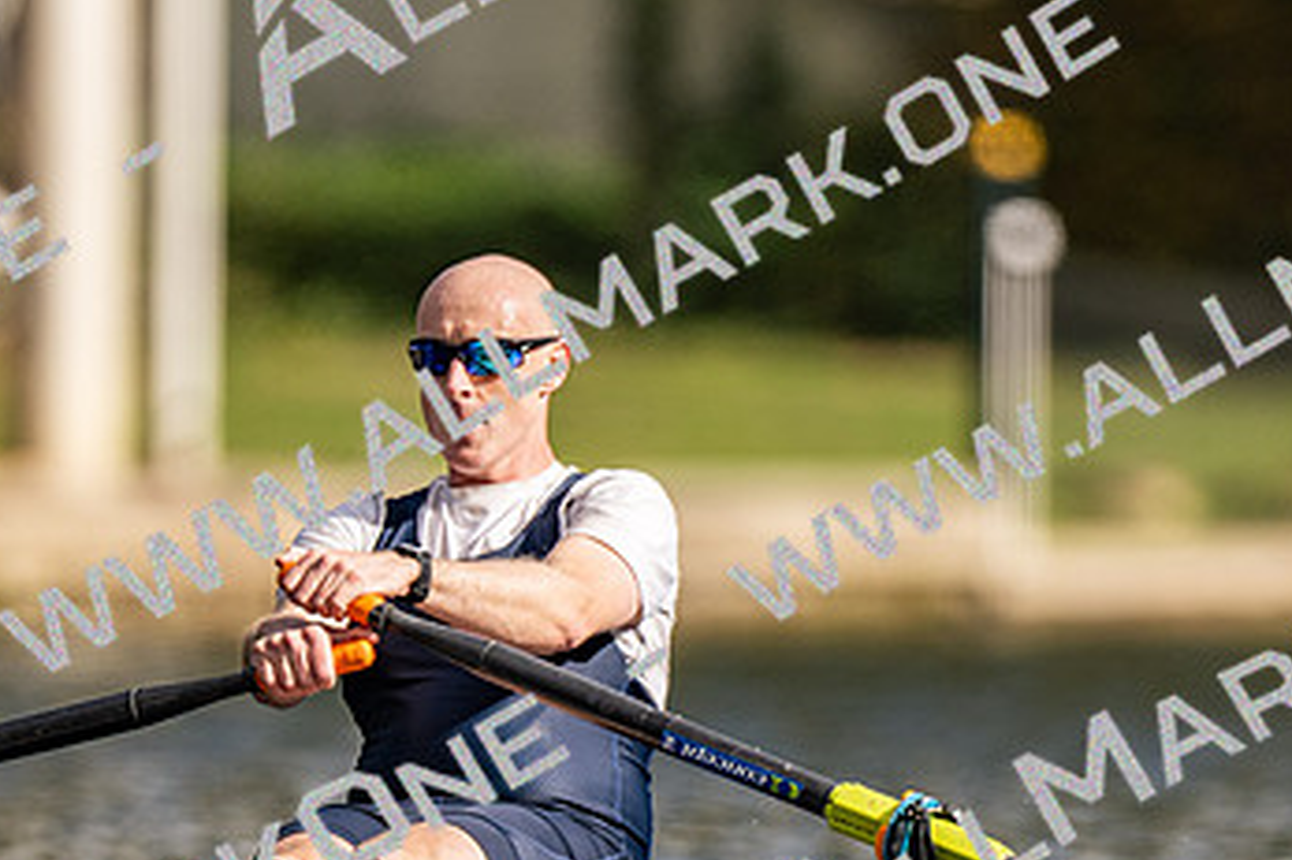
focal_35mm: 1506
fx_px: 54020
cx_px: 458
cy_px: 683
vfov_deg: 0.9
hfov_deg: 1.4
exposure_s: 1/2500
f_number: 4
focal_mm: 600
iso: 125
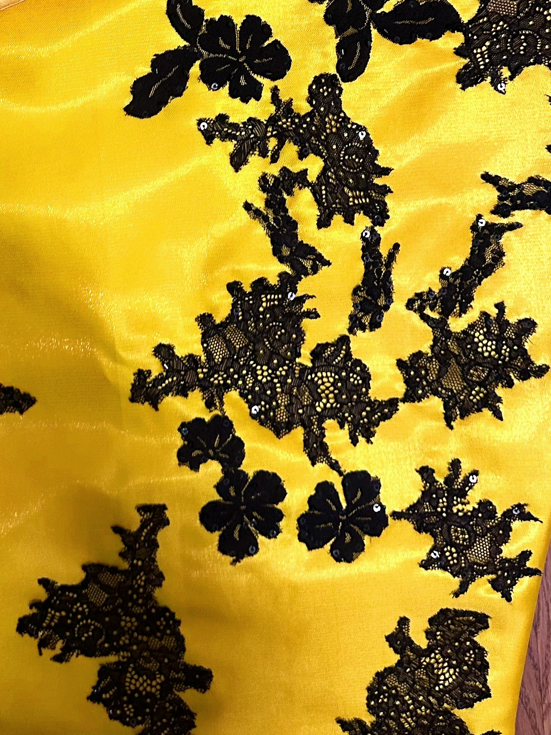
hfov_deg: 27.9
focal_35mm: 51
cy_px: 59
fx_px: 1082
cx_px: 100
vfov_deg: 35.1
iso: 250
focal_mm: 6.86
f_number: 1.78
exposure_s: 1/51
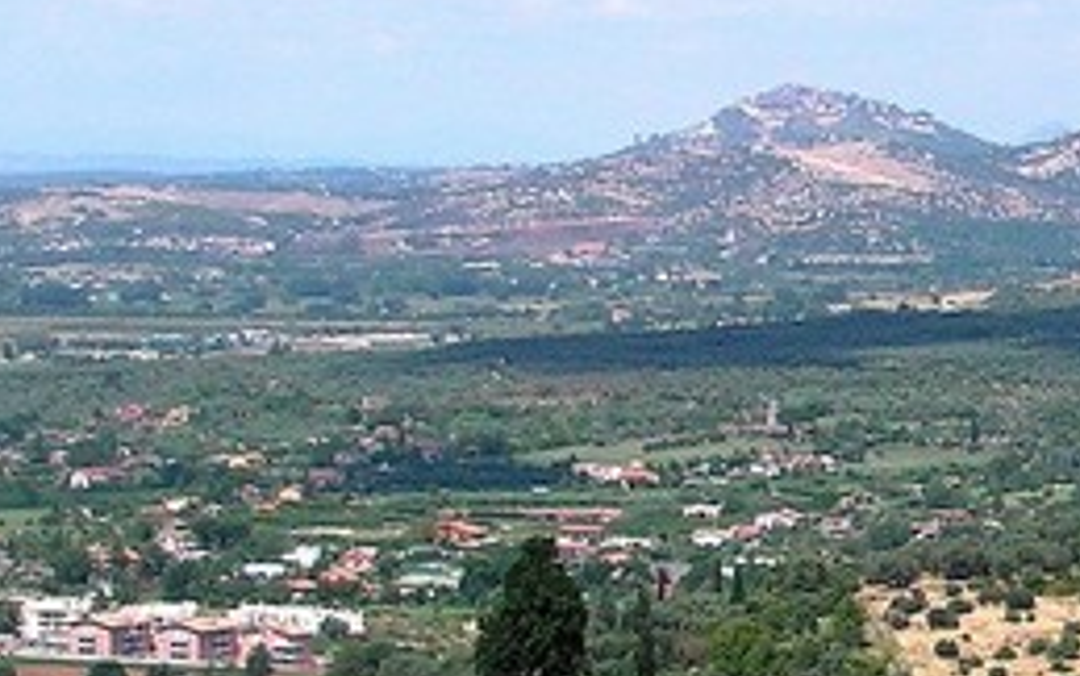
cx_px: 1376
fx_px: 4681
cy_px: 484
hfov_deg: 12.8
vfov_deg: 8.2
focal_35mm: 159
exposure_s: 1/750
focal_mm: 6.3
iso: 50
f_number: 3.3
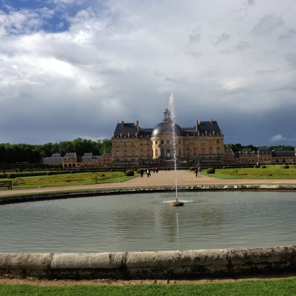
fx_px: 387
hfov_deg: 41.6
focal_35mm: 40
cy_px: 150
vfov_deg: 41.9
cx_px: 180
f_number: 2.4
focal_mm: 4.13
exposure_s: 1/2088
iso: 50
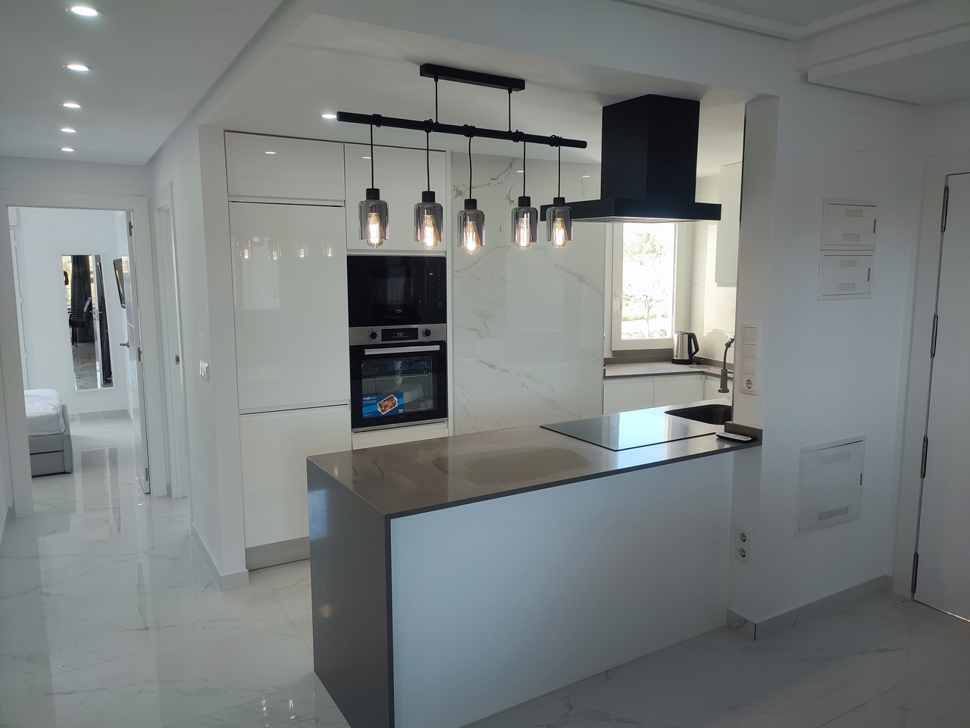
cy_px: 364
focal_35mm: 25
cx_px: 485
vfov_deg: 54.9
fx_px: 701
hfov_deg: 69.4
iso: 60
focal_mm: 6.04
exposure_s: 1/50
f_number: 1.9
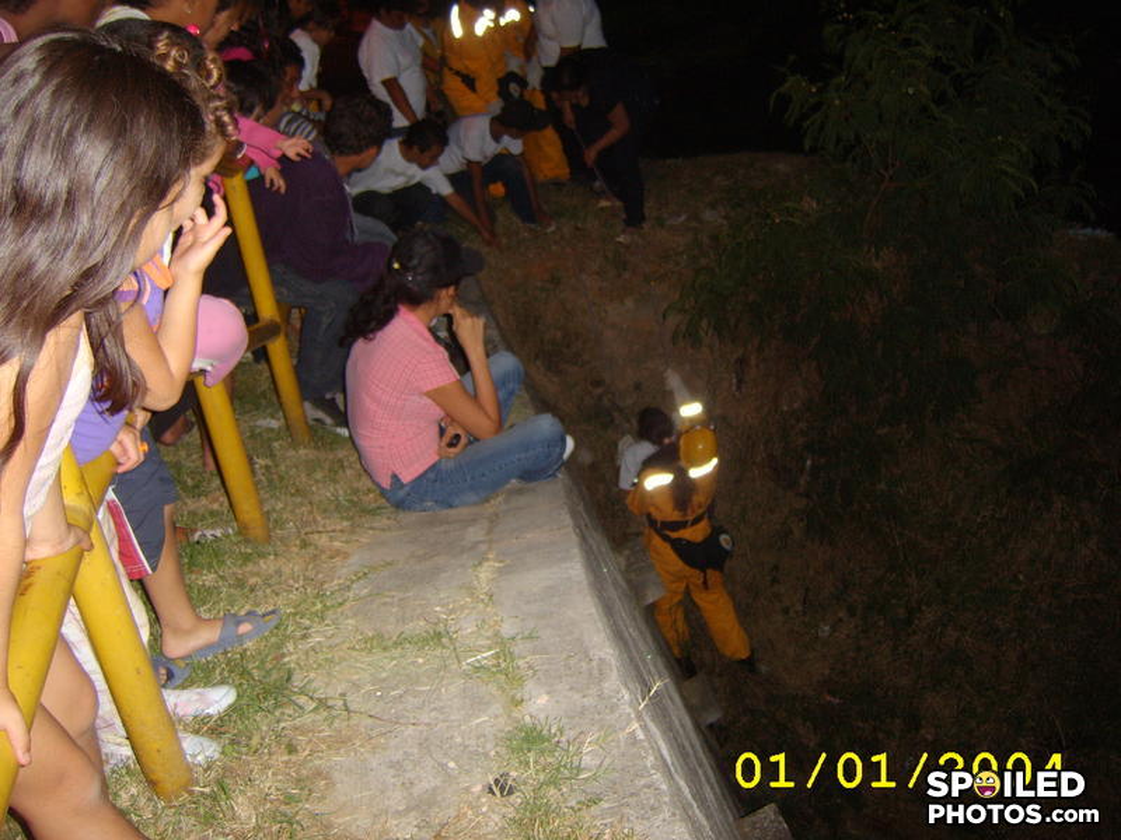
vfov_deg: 45.4
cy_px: 420
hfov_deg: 58.4
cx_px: 560
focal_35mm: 31
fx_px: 1004
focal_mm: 8.13
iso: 141
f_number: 2.7
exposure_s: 1/30
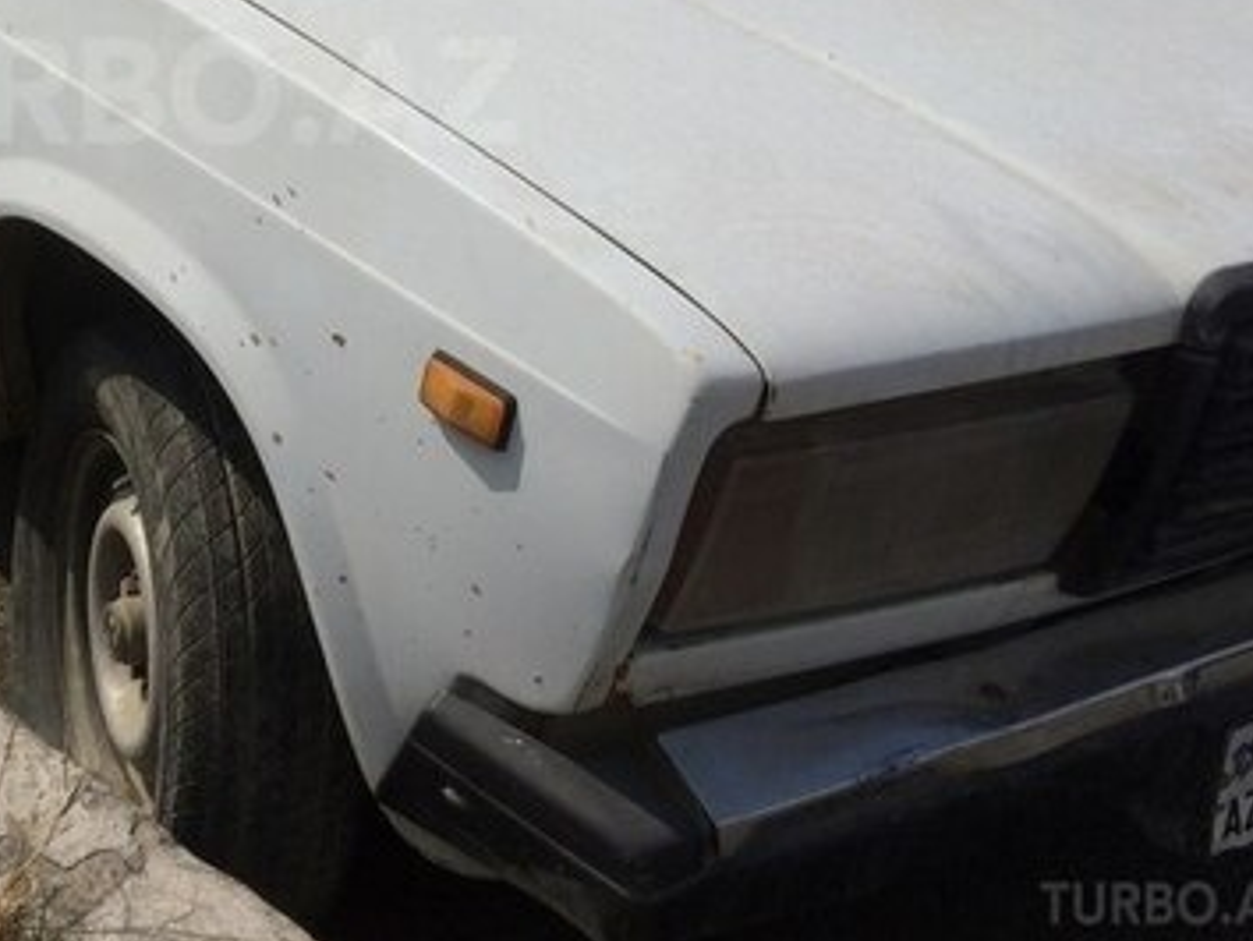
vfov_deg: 26.2
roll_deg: -1.9
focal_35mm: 54
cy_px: 90
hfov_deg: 33.8
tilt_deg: -17.9
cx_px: 156
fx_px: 1956
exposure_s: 1/5128
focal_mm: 4.15
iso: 32
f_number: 2.2
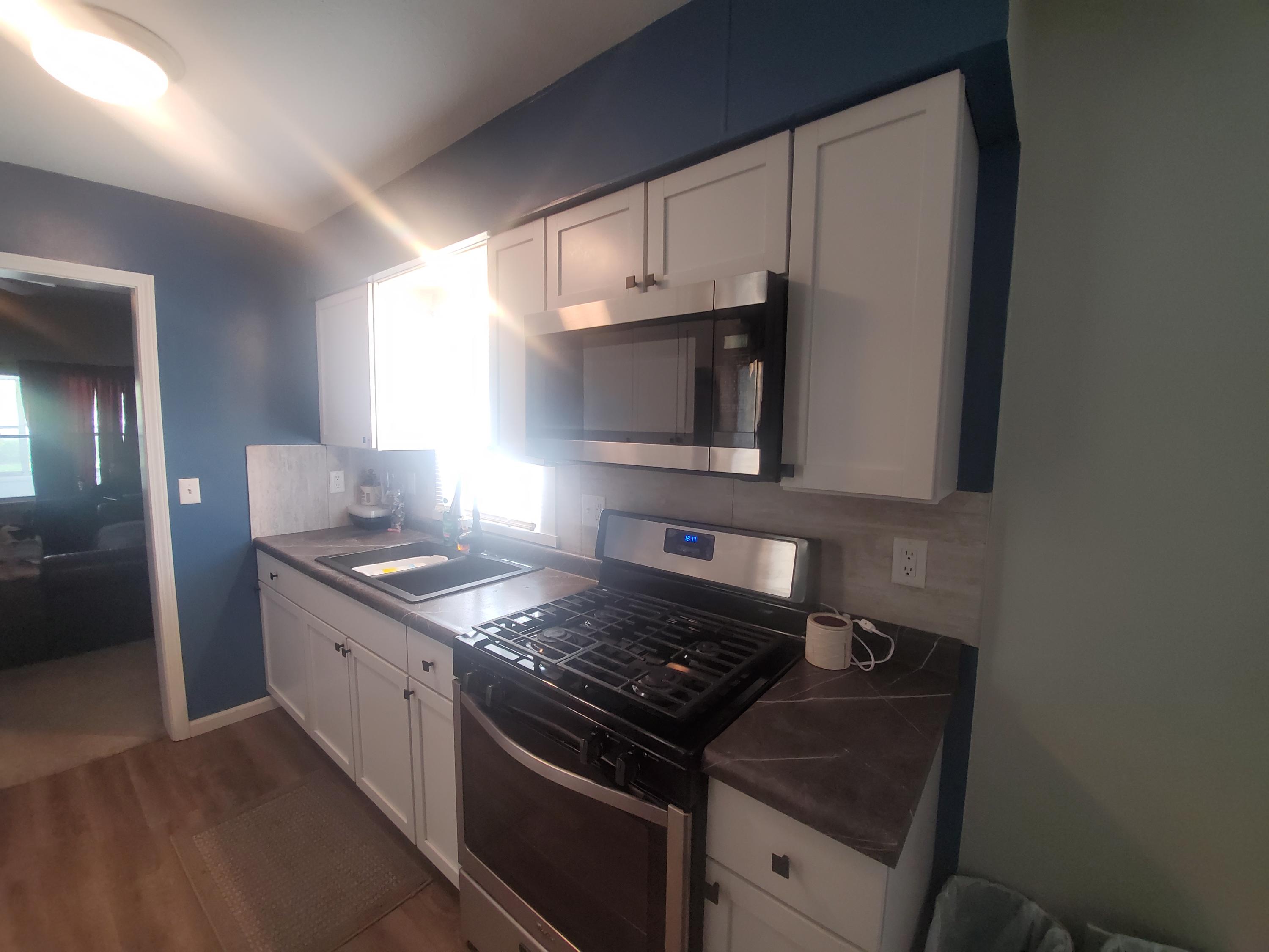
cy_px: 476
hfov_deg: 106.2
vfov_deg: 89.9
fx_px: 477
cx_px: 634
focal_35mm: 13
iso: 320
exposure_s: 1/60
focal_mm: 1.8
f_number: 2.2
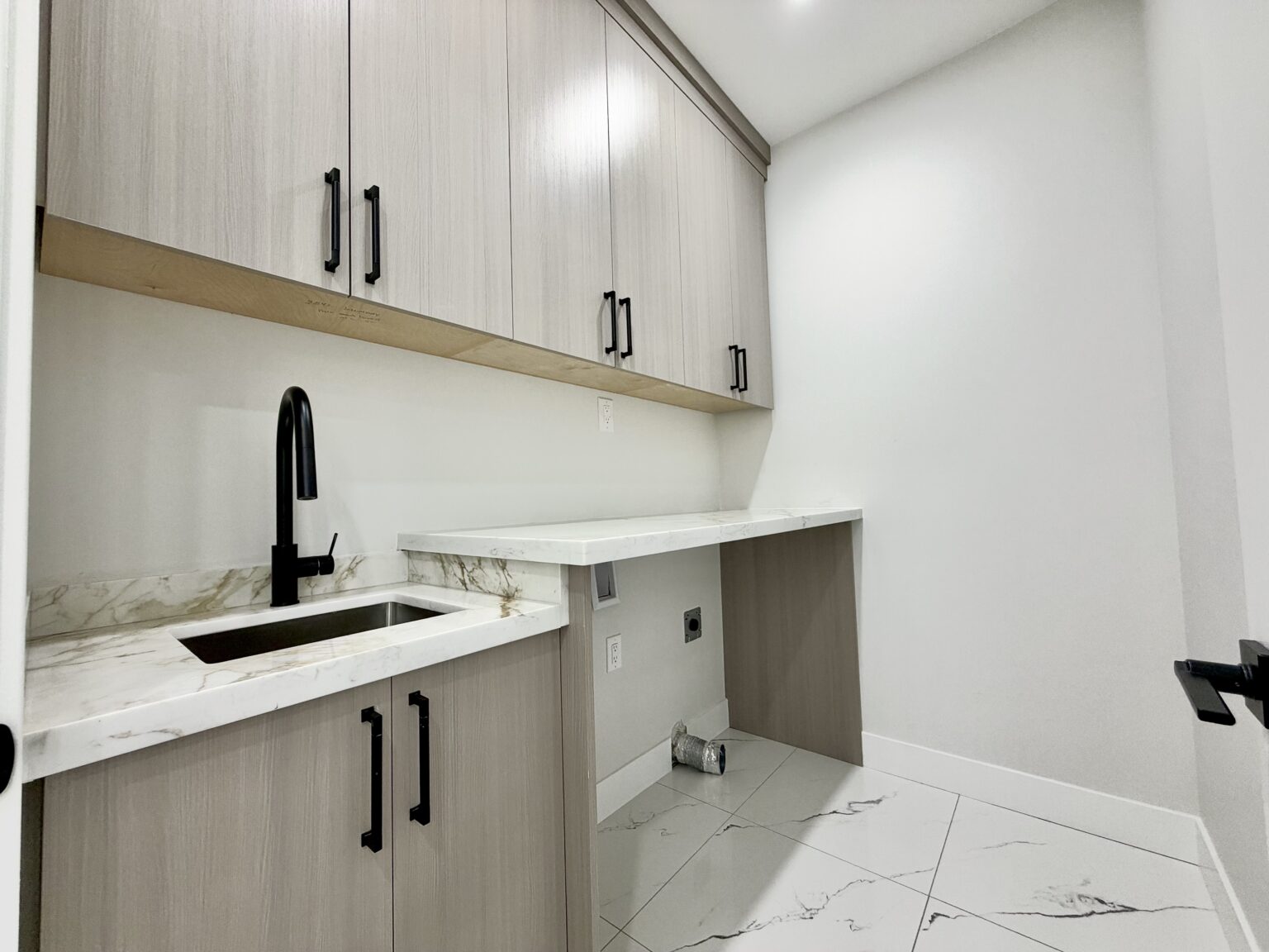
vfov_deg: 85.7
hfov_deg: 102.1
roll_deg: +2.2
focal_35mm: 14
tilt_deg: +2.7
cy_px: 476
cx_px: 634
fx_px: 513
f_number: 2.2
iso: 160
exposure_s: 1/60
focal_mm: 2.22
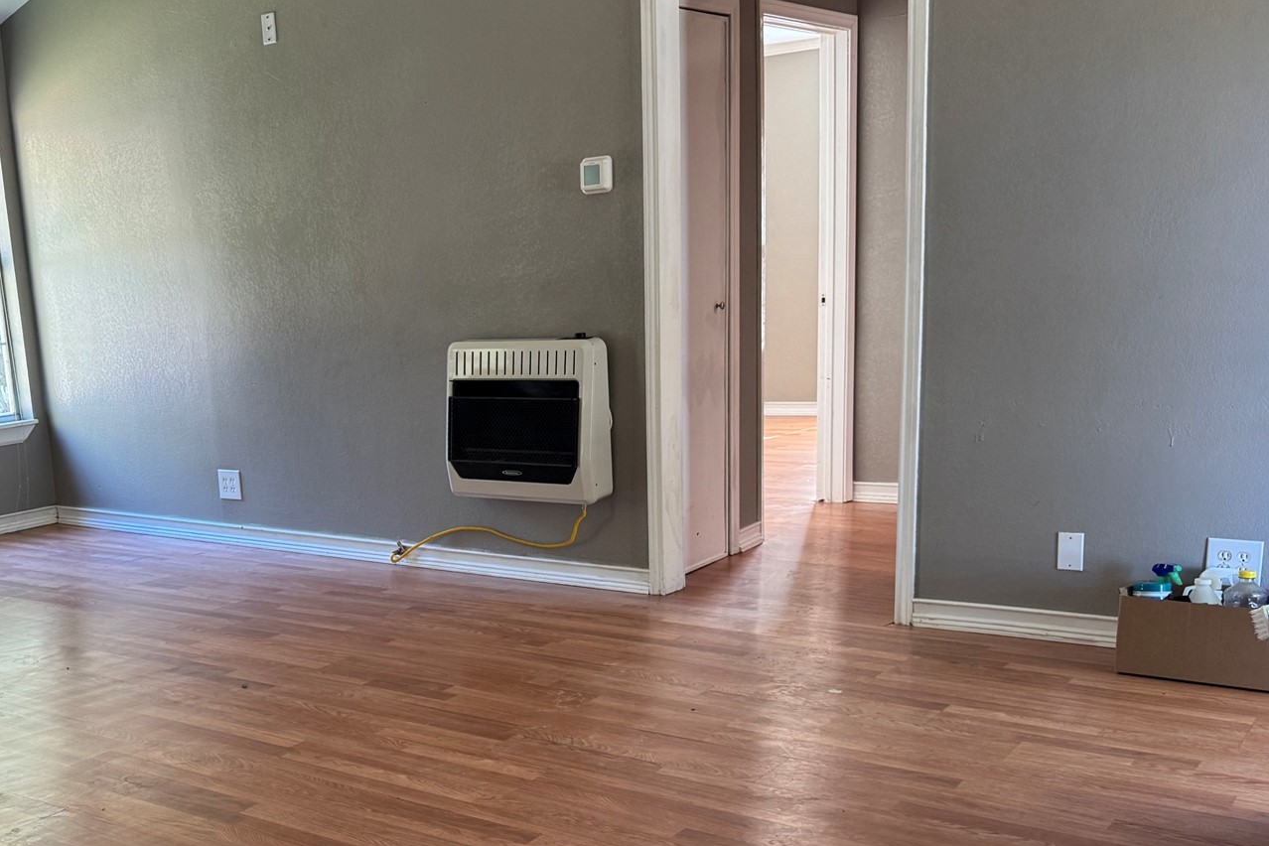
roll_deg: +3.1
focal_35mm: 40
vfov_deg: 33.0
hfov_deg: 47.3
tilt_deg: -13.8
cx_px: 380
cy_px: 587
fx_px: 1410
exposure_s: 1/70
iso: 200
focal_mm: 6.76
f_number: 1.78
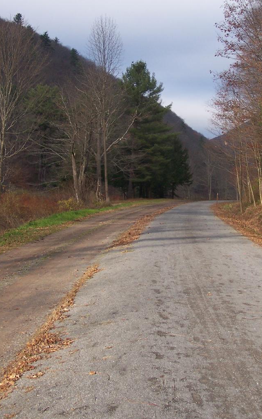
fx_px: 777
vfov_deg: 30.1
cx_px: 147
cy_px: 165
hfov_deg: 19.1
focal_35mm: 68
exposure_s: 1/320
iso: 100
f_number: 3
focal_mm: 8
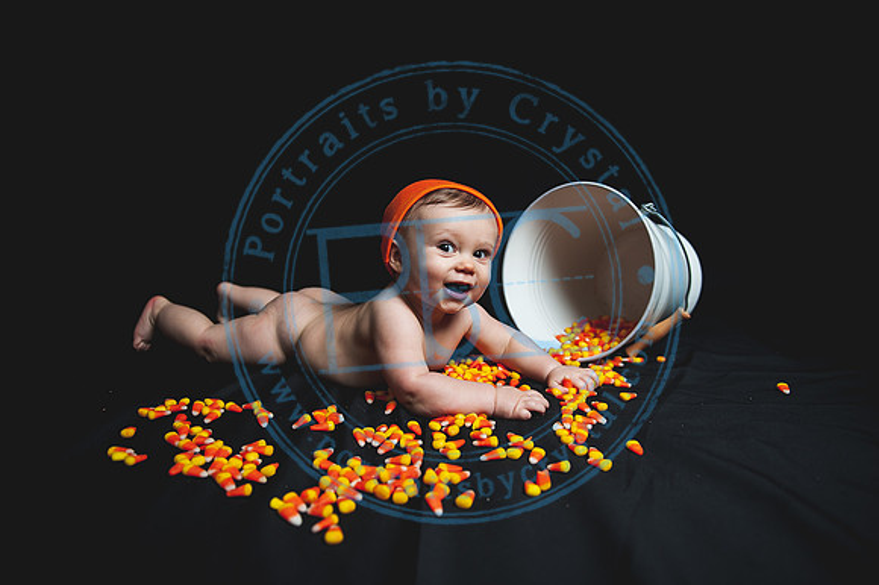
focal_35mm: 27
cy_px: 292
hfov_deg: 67.4
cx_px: 440
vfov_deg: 47.9
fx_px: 659
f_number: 2.8
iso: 200
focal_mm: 27
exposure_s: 1/200
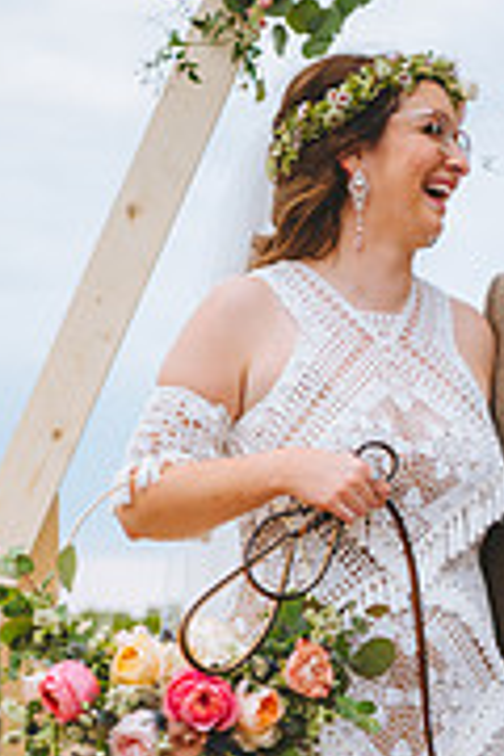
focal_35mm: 125
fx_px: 2625
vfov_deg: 16.0
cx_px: 494
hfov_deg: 10.9
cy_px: 794
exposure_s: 1/200
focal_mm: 50
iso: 160
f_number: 2.8
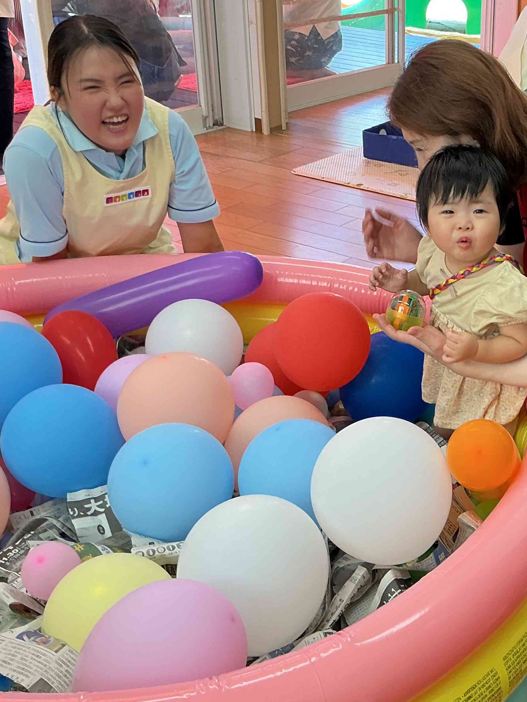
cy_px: 305
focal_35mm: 48
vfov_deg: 39.6
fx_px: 974
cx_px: 491
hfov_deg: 28.9
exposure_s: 1/60
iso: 40
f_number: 1.8
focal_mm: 3
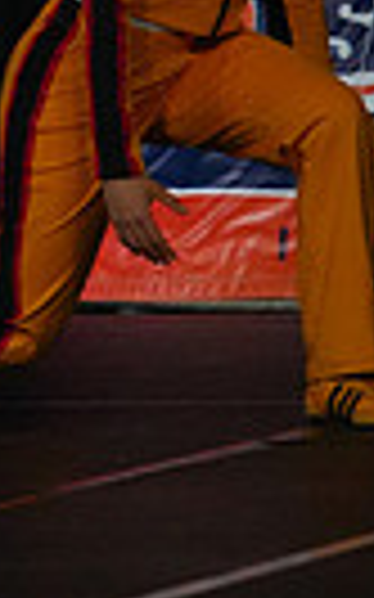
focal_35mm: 1152
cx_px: -748
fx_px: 18808
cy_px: -119
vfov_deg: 1.8
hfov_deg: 1.1
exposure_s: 1/1000
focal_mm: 260
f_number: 5.6
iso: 12800
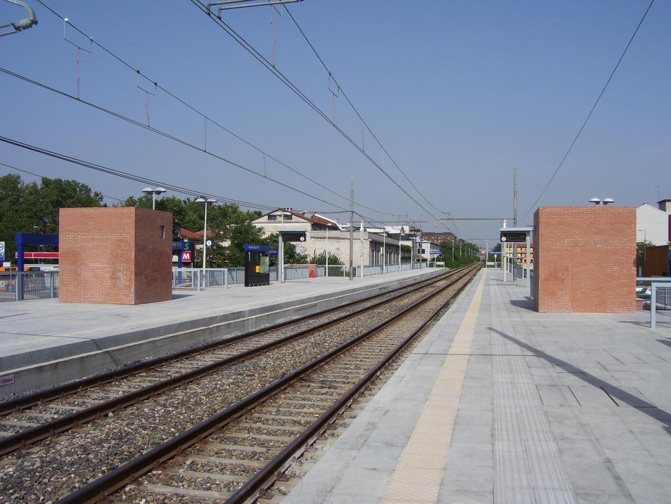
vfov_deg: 41.8
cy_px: 252
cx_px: 336
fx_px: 659
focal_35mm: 34
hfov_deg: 54.0
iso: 80
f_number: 4.8
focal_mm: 5.6
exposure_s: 1/1000
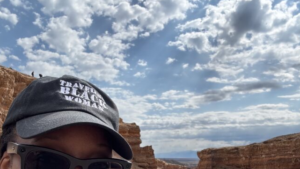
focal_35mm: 40
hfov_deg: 50.5
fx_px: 318
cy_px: 148
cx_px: 149
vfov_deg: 28.7
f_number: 1.9
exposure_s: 1/964
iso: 25
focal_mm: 2.69
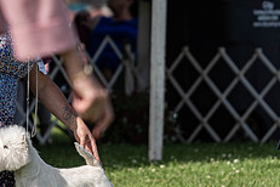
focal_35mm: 553
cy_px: 12
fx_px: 4301
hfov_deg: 3.7
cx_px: 21
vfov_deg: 2.5
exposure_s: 1/2000
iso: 250
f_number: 4
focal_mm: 200
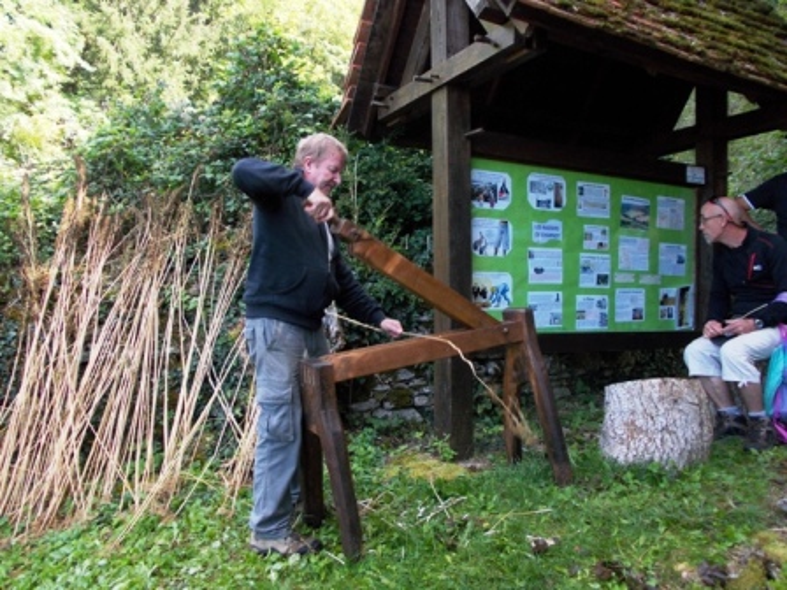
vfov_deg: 49.7
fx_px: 637
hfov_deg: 63.4
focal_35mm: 28
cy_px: 295
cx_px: 394
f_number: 2.7
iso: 80
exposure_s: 1/125
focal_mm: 4
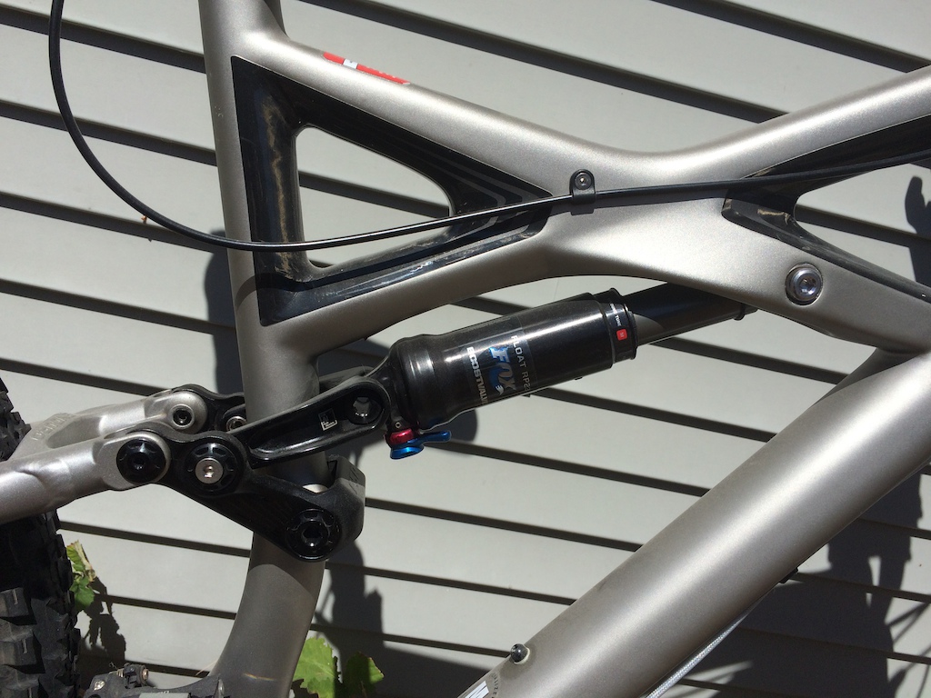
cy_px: 349
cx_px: 466
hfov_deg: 61.7
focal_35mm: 29
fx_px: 780
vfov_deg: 48.2
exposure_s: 1/3425
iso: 32
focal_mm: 4.15
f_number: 2.2
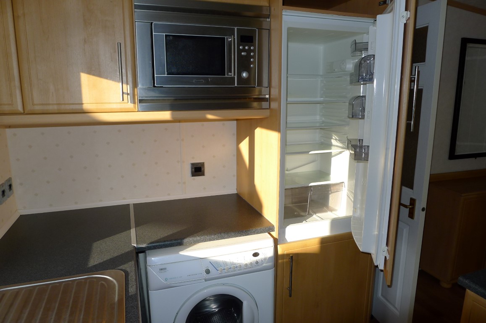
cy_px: 162
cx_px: 243
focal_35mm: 24
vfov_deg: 53.0
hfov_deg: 73.8
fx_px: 324
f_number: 2.8
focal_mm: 5.1
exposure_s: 1/400
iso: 100
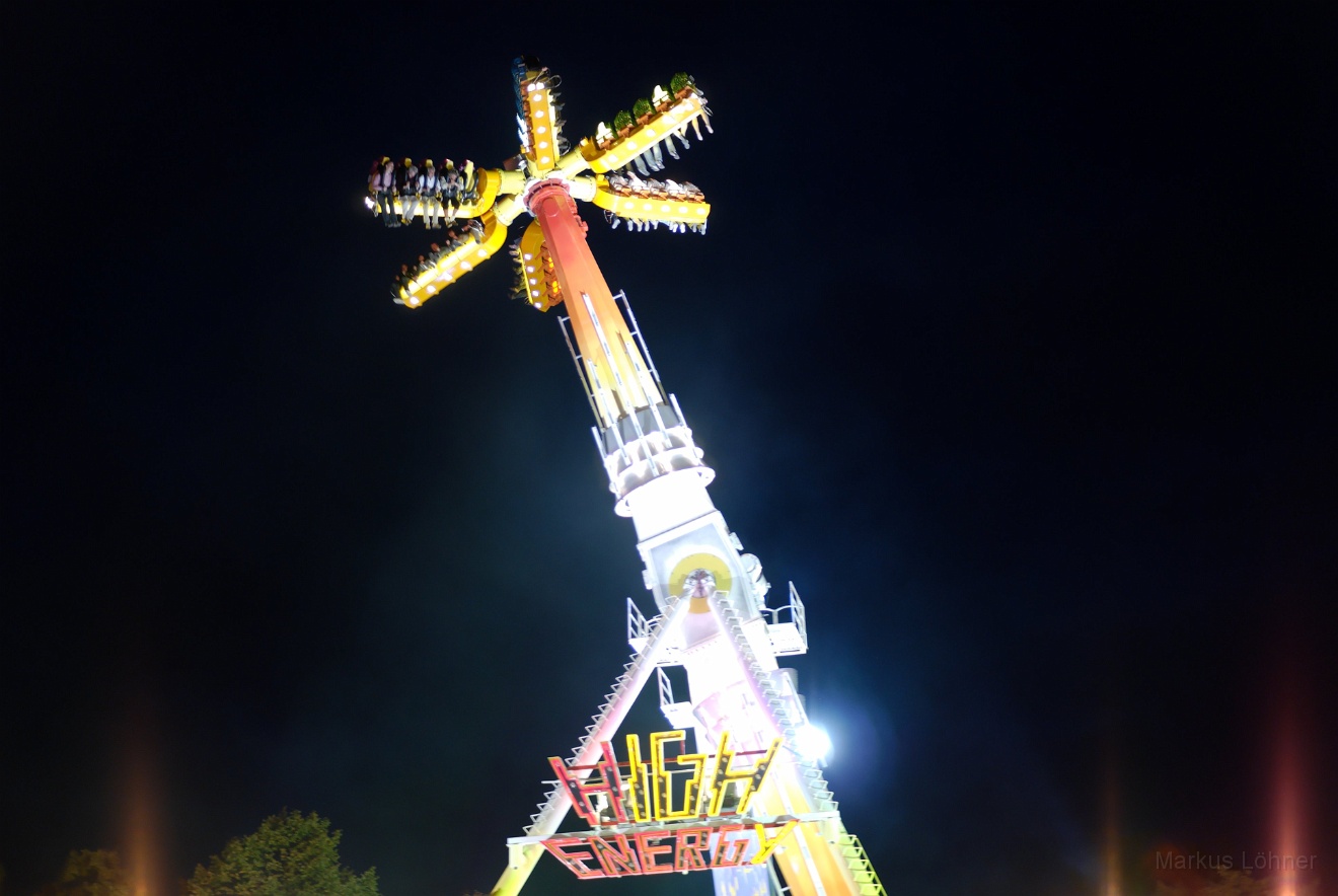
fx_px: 1675
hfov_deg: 43.6
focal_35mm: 45
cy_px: 448
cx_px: 669
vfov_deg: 30.0
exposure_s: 1/60
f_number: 1.7
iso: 200
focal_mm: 30
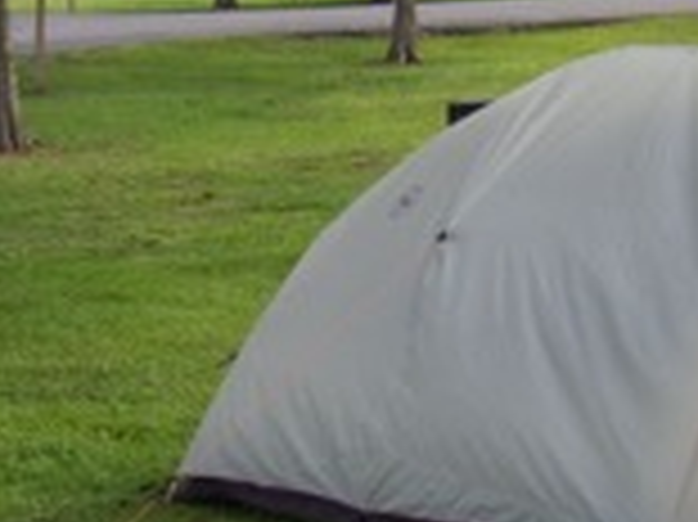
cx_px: 351
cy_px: 333
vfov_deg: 15.4
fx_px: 1934
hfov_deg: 20.5
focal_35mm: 96
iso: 71
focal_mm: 8.13
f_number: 5.6
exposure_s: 1/176
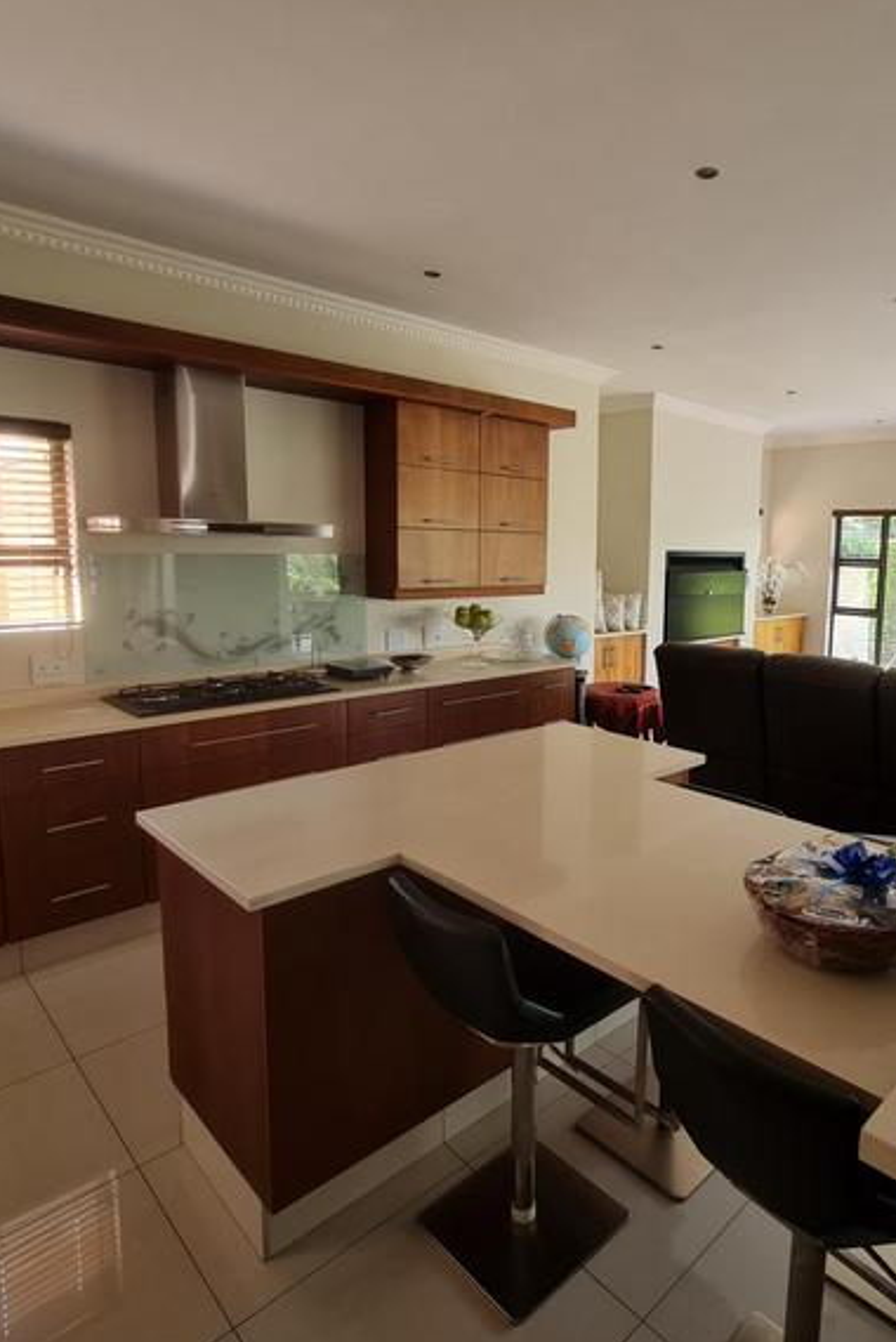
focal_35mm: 19
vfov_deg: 86.8
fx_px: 708
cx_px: 594
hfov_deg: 63.1
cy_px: 642
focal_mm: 2.2
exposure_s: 1/50
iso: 80
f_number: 2.2
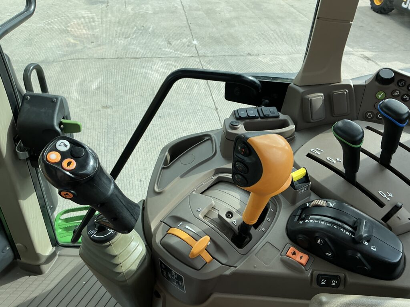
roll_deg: -2.2
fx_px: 332
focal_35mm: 28
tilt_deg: -37.3
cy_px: 154
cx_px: 205
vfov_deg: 49.7
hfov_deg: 63.4
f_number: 1.8
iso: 25
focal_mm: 3
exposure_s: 1/491
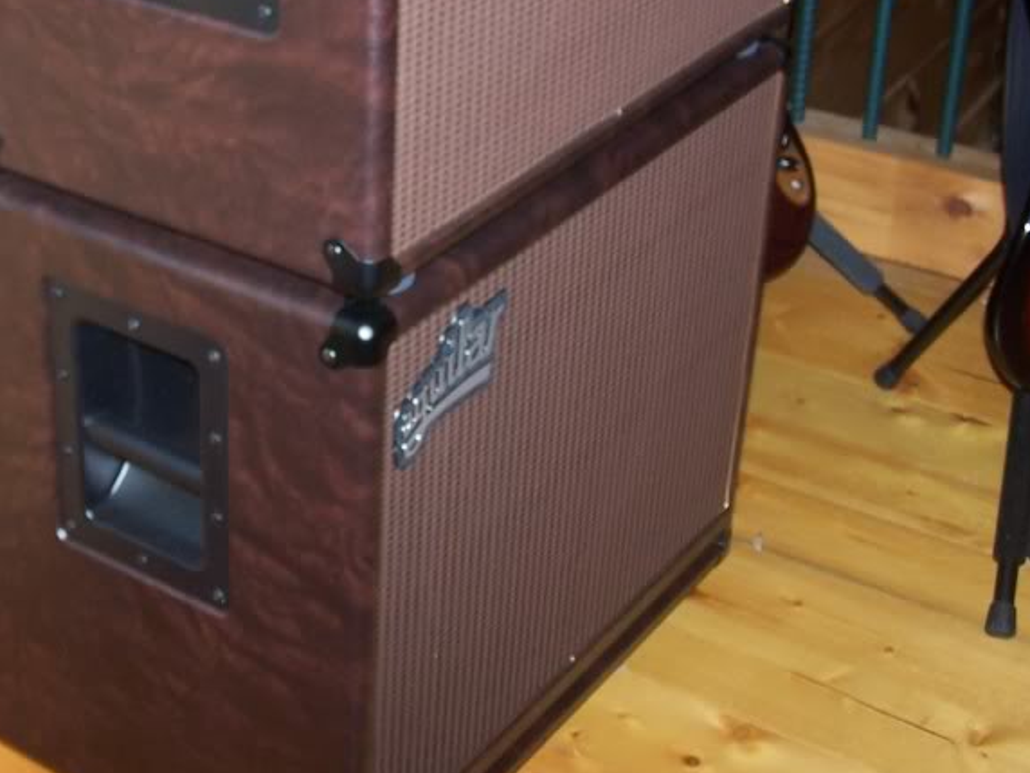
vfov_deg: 21.5
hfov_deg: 28.2
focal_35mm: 68
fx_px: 2023
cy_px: 240
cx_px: 286
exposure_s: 1/60
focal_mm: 6.3
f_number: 2.8
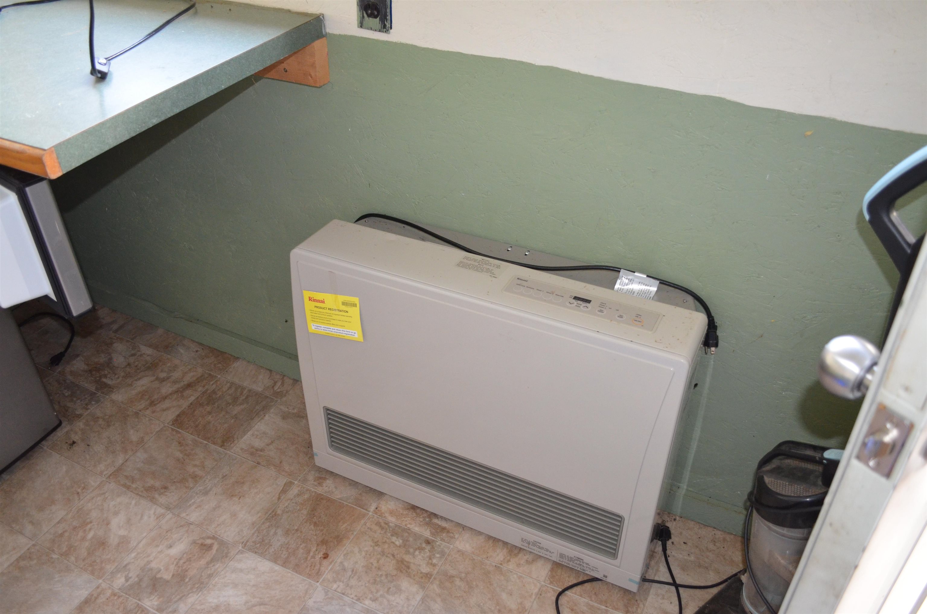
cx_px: 464
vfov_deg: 43.4
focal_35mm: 30
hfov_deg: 62.0
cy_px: 307
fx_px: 771
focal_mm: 20
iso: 1800
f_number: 3.8
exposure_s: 1/60
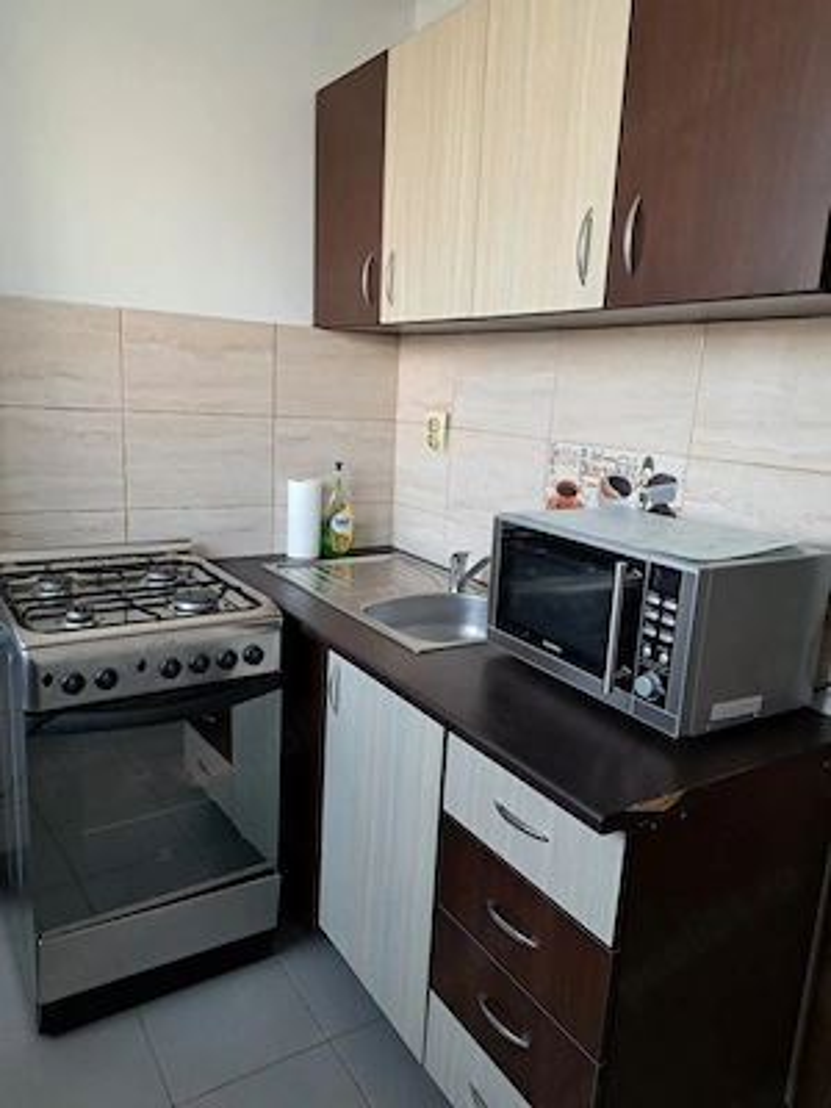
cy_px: 554
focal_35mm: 24
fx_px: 768
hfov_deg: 56.8
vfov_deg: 71.6
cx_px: 416
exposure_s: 1/50
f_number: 1.8
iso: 320
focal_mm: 5.23
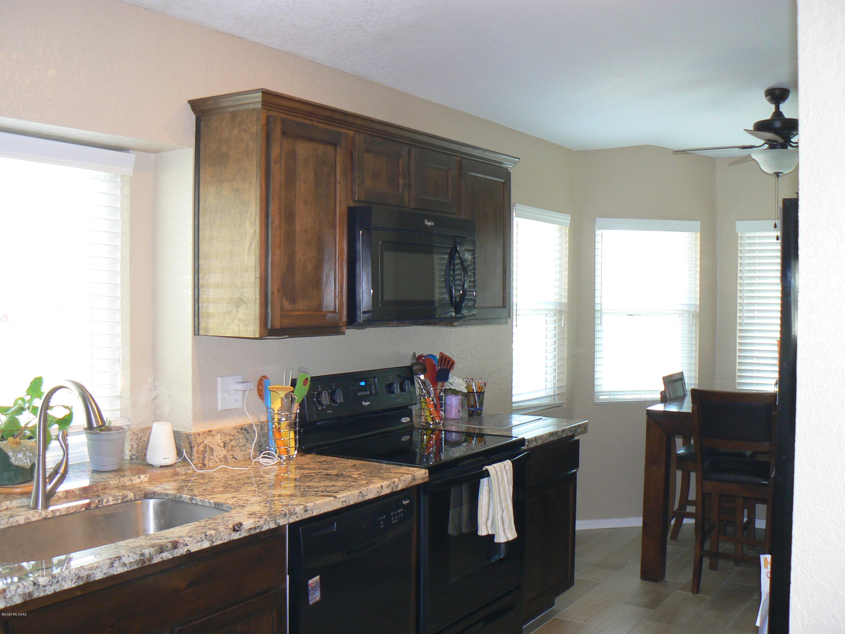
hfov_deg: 51.4
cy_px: 317
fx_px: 879
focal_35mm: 36
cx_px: 422
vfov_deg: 39.7
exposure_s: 1/15
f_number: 2.8
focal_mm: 6
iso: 100
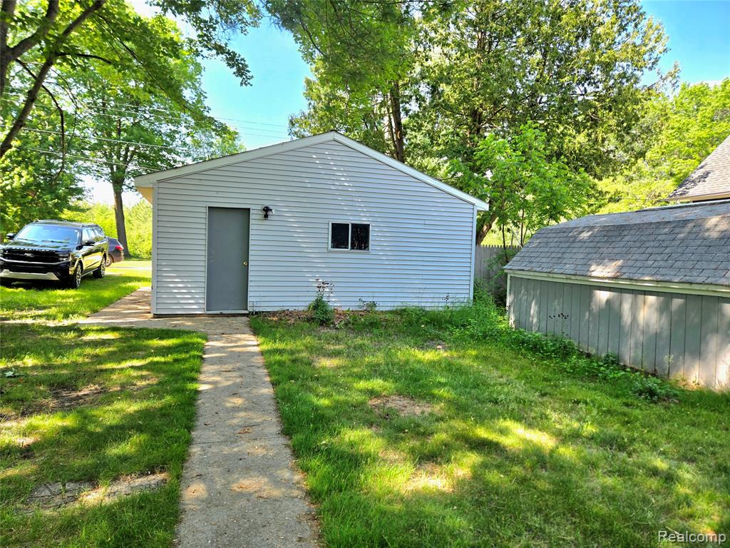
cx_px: 365
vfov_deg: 58.9
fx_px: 485
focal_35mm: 23
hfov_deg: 73.9
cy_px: 274
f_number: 1.8
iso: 25
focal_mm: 5.4
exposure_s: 1/588
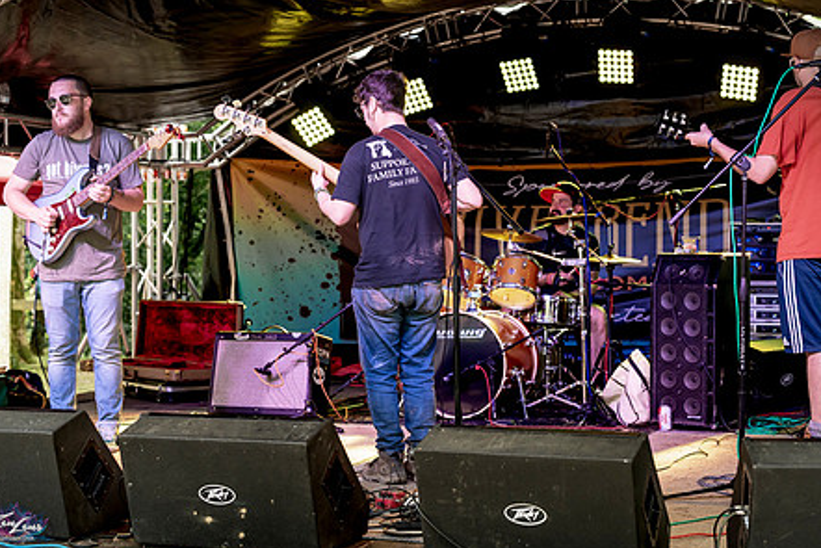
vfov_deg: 21.6
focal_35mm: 63
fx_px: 1437
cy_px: 220
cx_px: 485
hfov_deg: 31.8
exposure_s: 1/400
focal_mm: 48
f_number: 2.8
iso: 1250
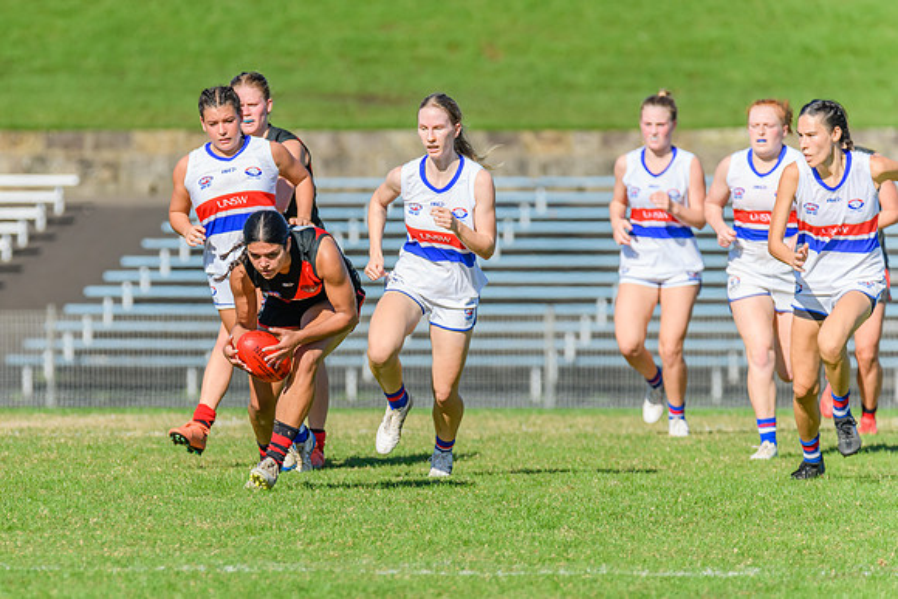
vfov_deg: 2.4
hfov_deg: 3.7
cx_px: 295
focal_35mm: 564
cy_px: 309
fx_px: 14080
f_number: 8
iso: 640
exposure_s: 1/1600
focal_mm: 420
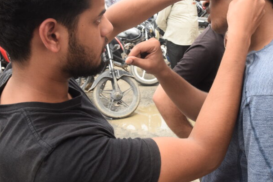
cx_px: 179
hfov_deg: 42.2
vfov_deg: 28.5
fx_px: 349
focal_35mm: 46
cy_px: 30
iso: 640
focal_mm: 18
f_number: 13
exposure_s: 1/125
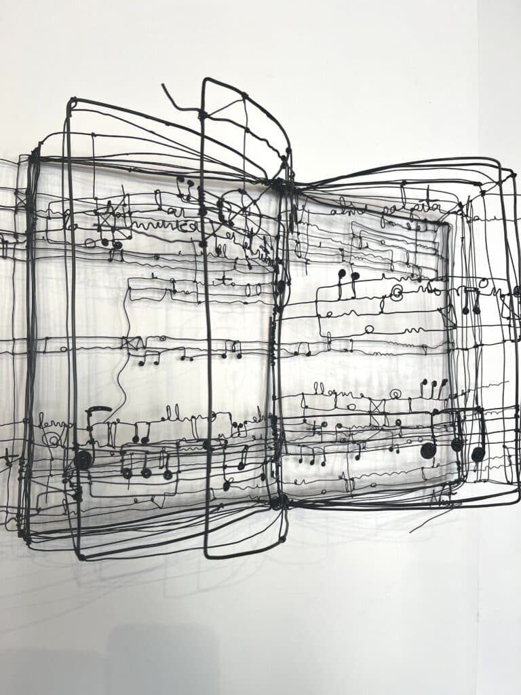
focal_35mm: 26
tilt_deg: +0.7
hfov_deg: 53.1
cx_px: 260
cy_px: 348
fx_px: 522
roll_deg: -0.4
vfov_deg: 67.3
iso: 50
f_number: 1.6
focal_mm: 5.1
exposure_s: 1/100
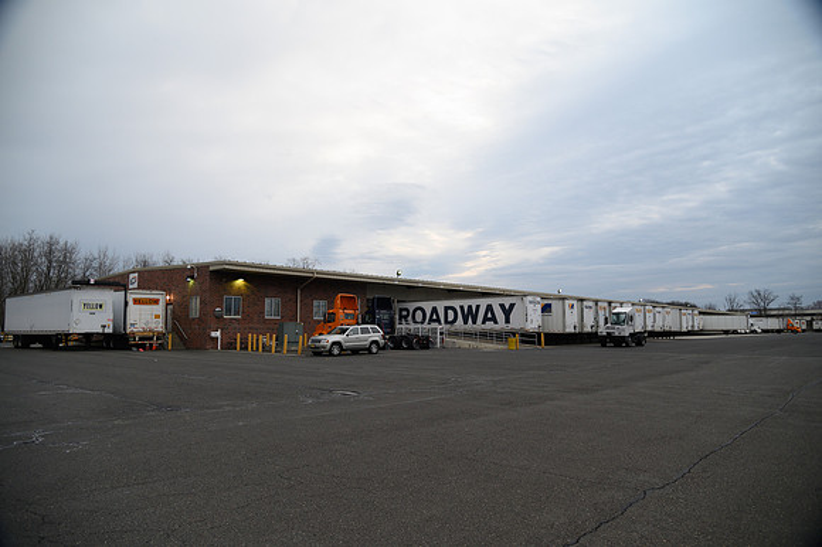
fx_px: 548
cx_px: 411
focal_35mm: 24
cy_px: 274
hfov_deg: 73.8
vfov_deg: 53.1
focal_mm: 24
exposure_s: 1/80
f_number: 4
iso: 400
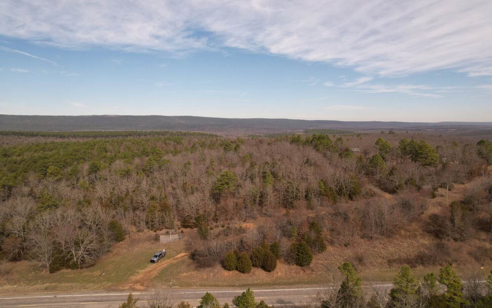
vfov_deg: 53.0
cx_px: 252
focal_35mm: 23
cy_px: 157
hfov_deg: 77.1
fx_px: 308
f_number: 2.8
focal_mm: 8.38
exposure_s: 1/2000
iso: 110
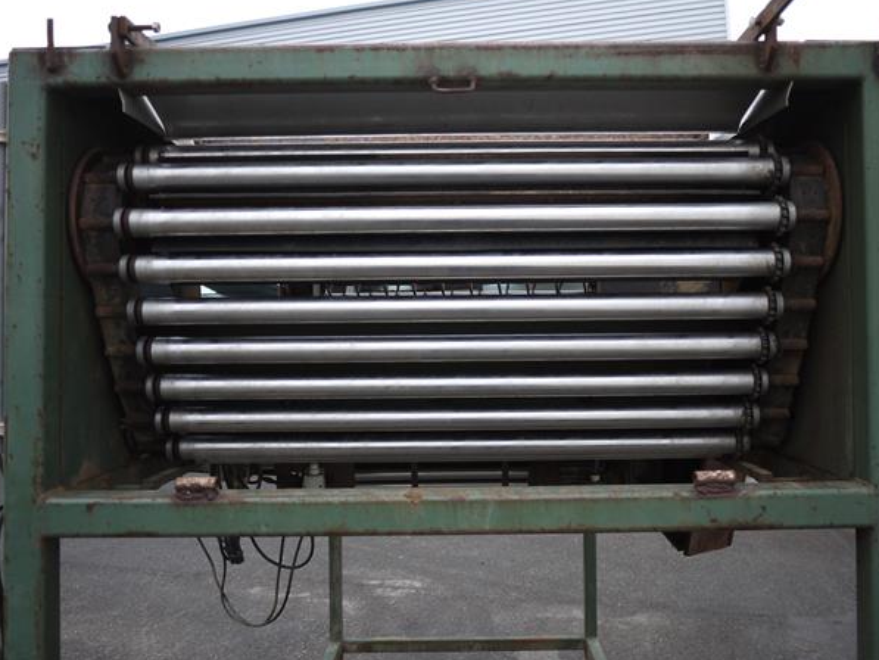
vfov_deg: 46.8
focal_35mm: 30
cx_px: 465
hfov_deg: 59.9
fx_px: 762
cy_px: 312
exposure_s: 1/60
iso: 250
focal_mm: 14
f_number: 2.5
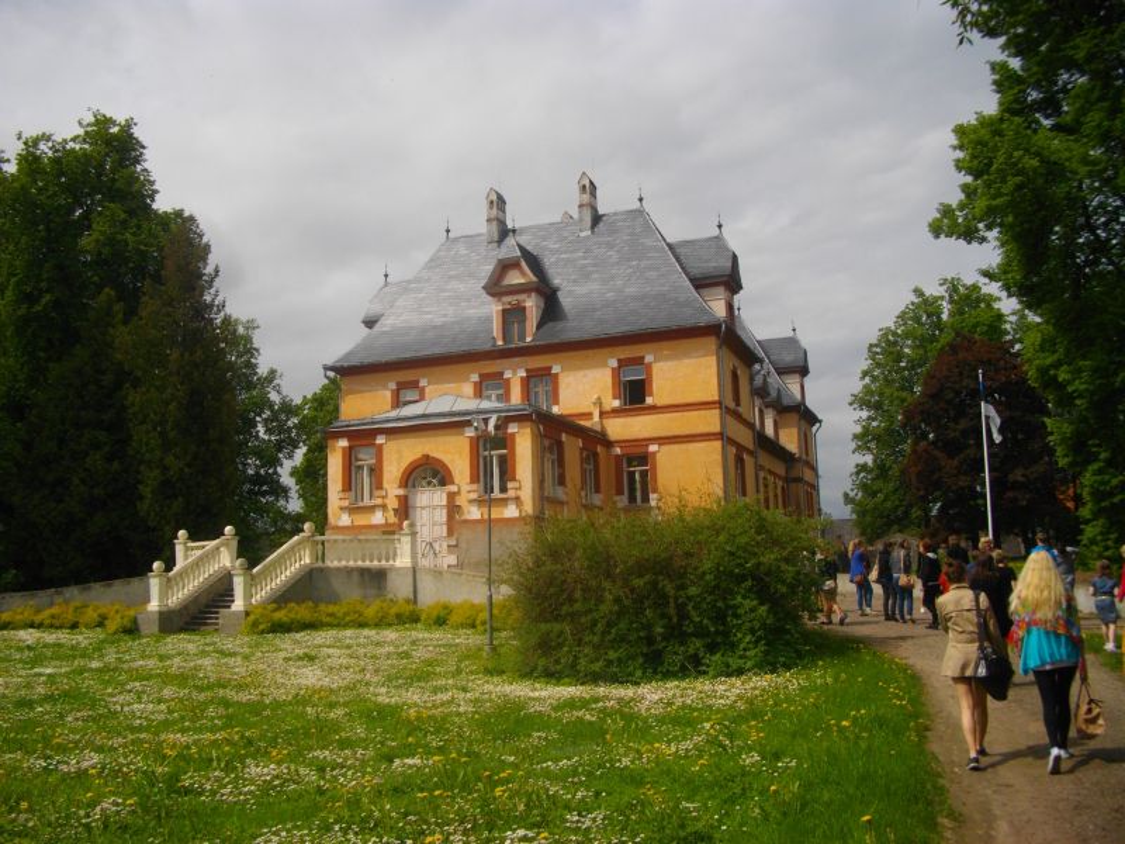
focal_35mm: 31
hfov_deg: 58.4
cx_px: 562
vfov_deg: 45.4
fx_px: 1007
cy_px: 422
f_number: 8.8
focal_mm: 5.7
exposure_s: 1/400
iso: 100
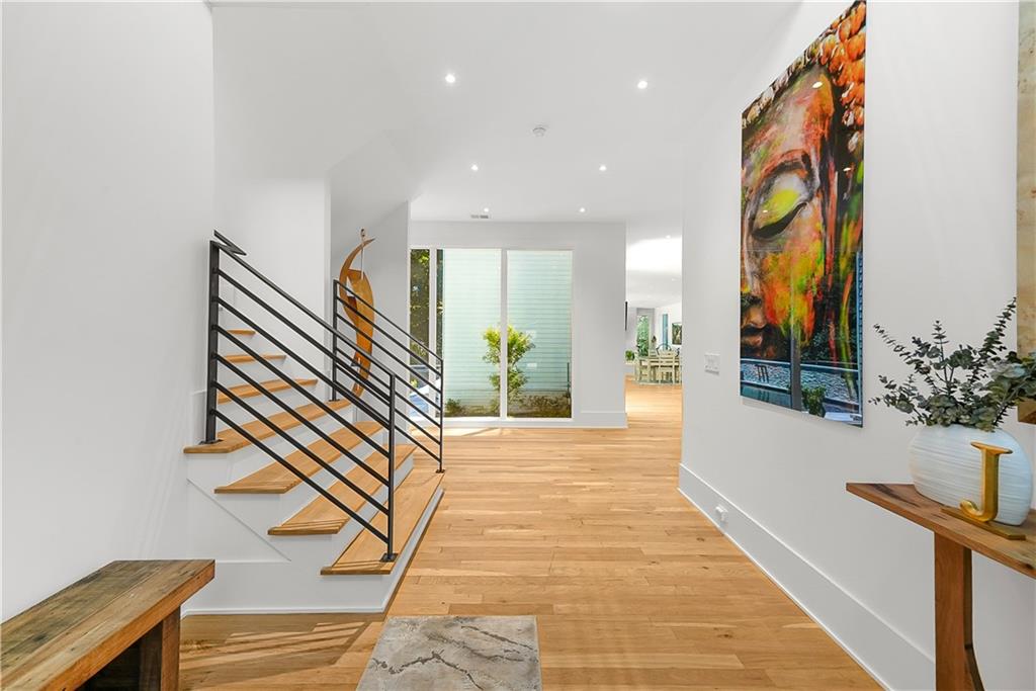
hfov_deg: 108.3
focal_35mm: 13
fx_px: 374
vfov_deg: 85.4
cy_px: 346
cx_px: 518
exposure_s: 1/6
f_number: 8
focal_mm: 13
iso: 640
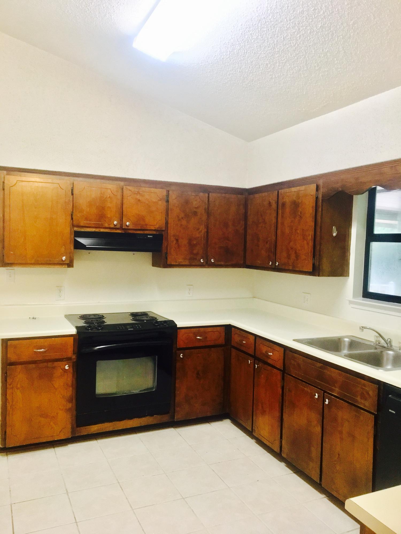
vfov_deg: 61.7
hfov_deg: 48.2
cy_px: 267
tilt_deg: -3.5
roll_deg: -0.9
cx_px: 200
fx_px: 448
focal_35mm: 29
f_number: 2.2
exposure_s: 1/30
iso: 250
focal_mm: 4.15
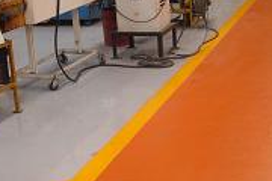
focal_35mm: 88
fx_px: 665
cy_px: 74
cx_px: 134
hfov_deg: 23.1
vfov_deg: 15.5
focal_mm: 7.9
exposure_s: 1/50
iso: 100
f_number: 2.8
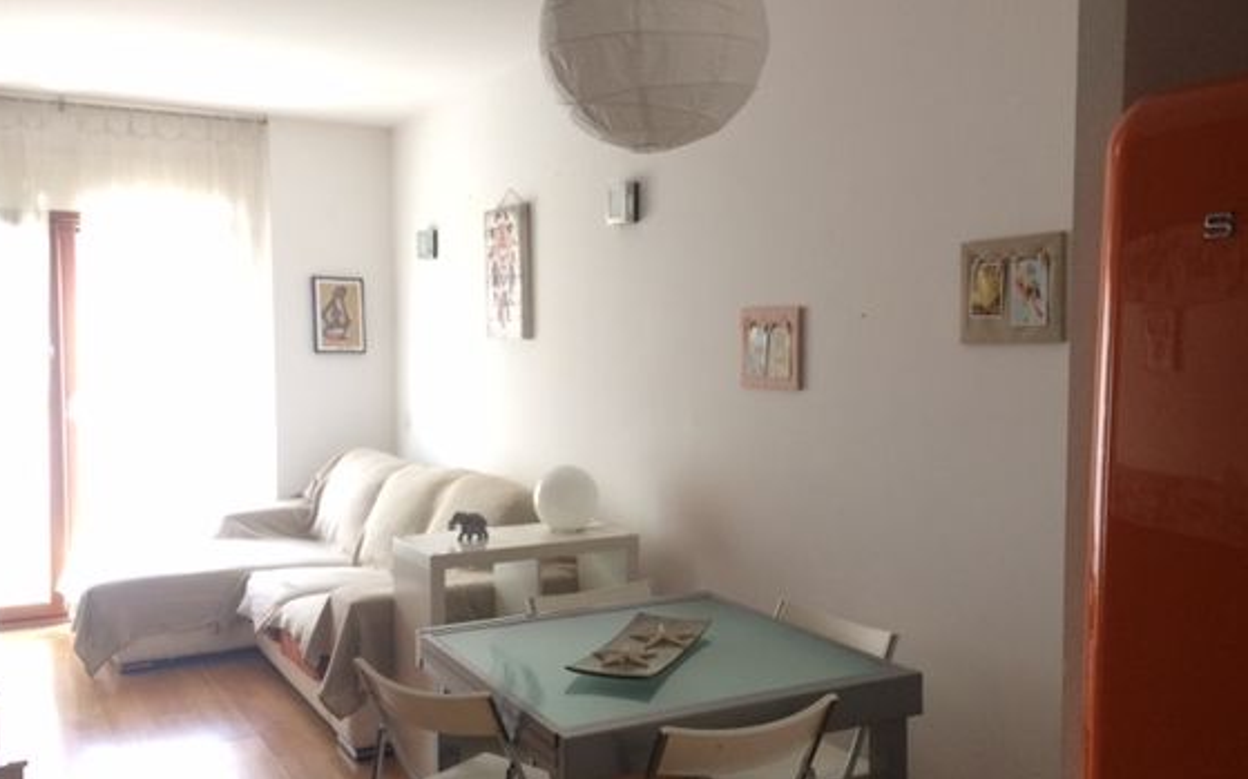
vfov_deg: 38.3
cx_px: 603
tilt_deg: -4.2
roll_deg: +0.2
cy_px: 393
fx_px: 1122
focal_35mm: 33
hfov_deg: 58.1
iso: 160
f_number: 2.2
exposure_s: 1/33
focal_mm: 4.15
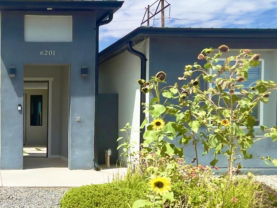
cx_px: -4
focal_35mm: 36
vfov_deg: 39.4
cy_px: 131
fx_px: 288
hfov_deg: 43.5
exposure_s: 1/1996
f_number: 2.4
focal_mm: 1.54
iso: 25
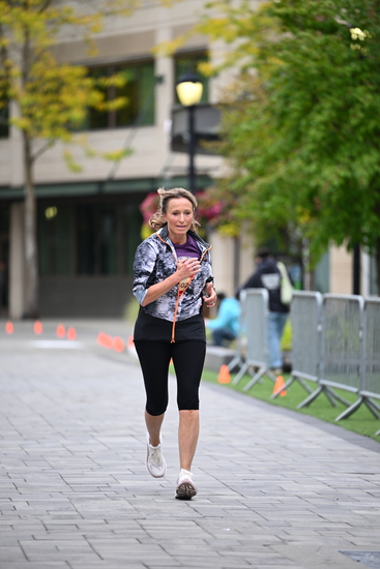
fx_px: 3164
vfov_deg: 10.3
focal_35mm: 200
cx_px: 190
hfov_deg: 6.9
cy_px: 284
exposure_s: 1/1600
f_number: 2.8
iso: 640
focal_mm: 200
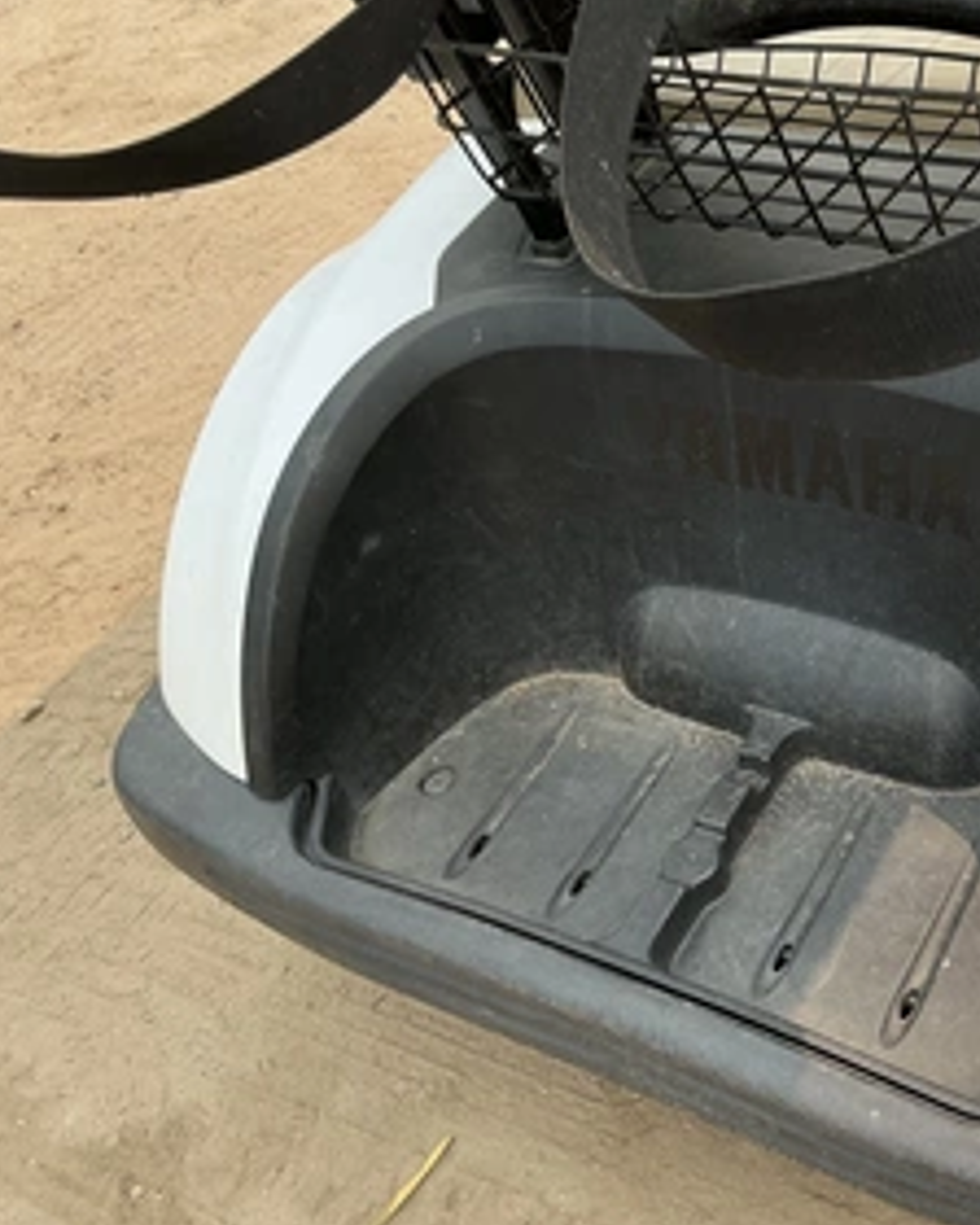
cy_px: 639
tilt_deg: -43.8
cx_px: 748
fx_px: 1414
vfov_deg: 46.8
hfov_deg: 37.2
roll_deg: +10.6
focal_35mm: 39
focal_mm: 3
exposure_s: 1/1279
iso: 25
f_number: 1.8
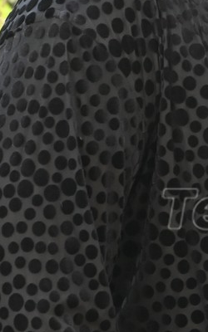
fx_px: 3973
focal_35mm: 438
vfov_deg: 4.8
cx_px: 359
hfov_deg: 3.0
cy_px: 169
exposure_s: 1/250
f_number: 7.1
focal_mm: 75
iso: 640
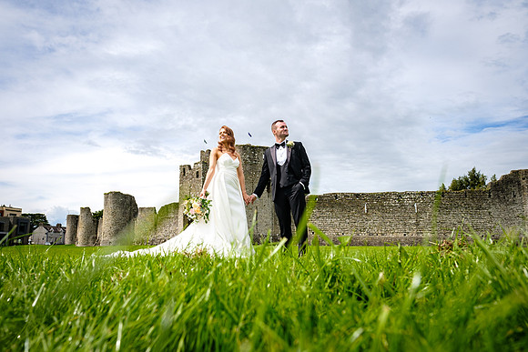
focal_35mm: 26
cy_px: 183
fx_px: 378
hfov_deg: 69.8
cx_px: 254
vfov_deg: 50.0
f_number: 7.1
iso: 200
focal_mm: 16
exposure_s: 1/640
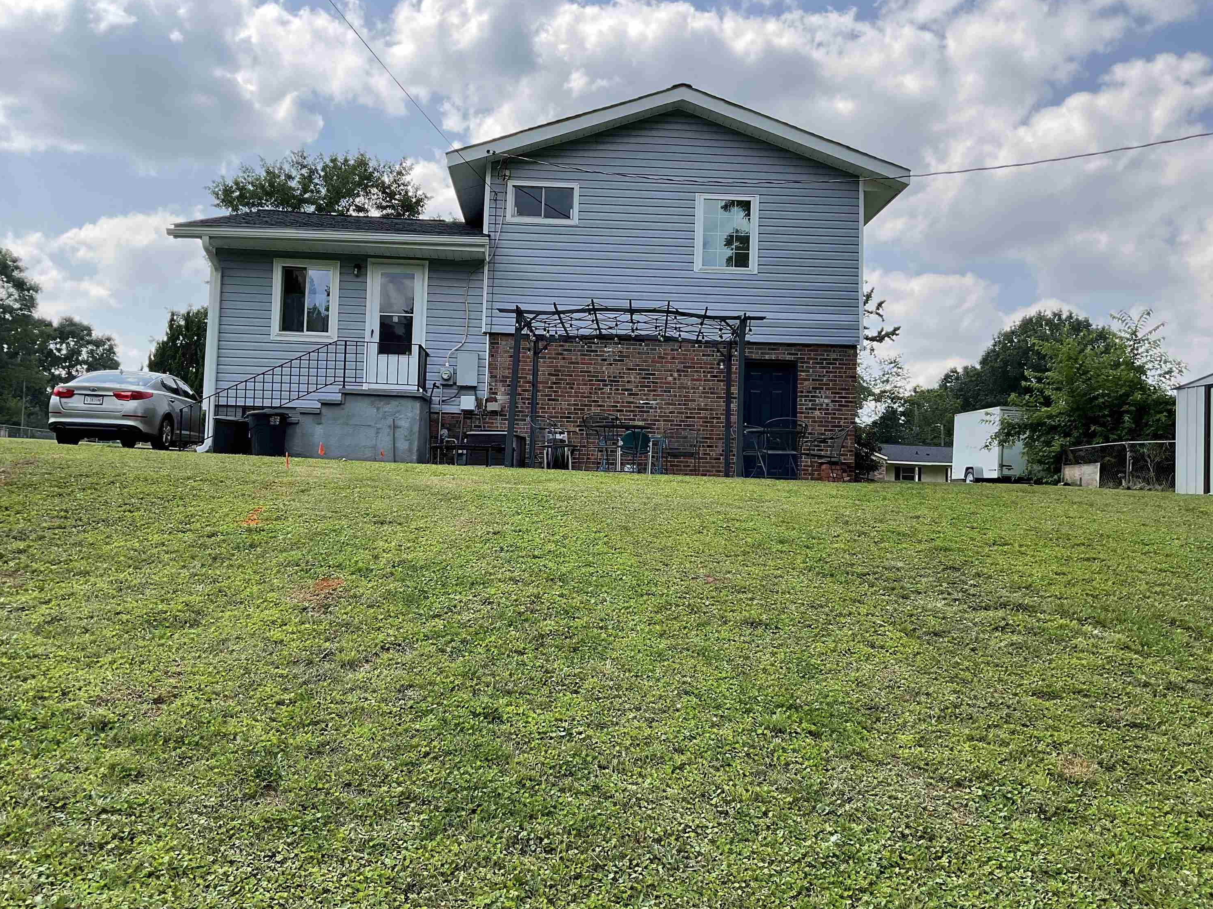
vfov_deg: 46.8
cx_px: 600
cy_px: 460
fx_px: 1051
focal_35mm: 30
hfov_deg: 60.0
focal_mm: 3
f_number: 1.8
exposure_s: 1/1076
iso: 16
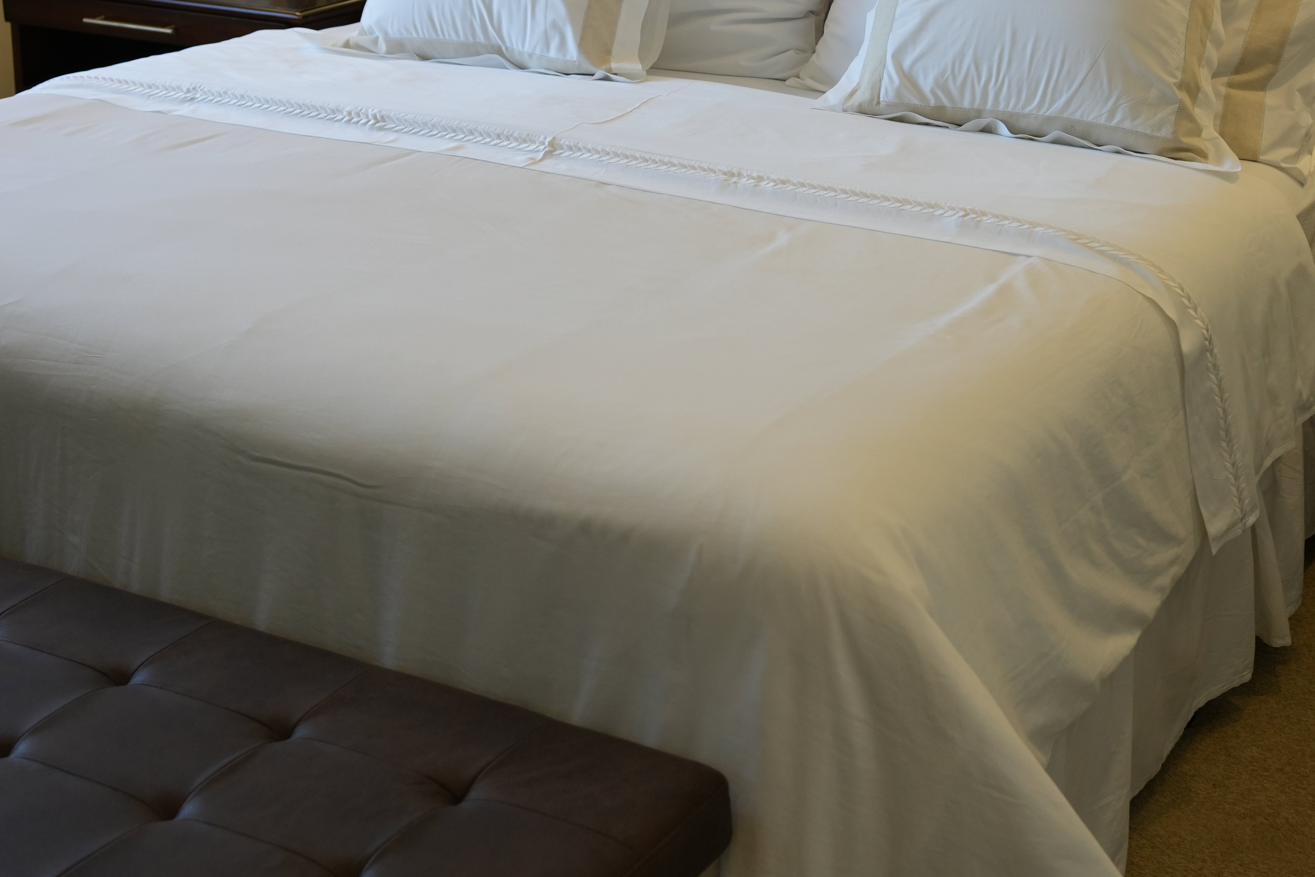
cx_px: 742
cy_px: 183
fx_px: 2045
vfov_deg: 23.8
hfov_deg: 35.6
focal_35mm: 56
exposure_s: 1/160
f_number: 4
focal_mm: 35
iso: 800
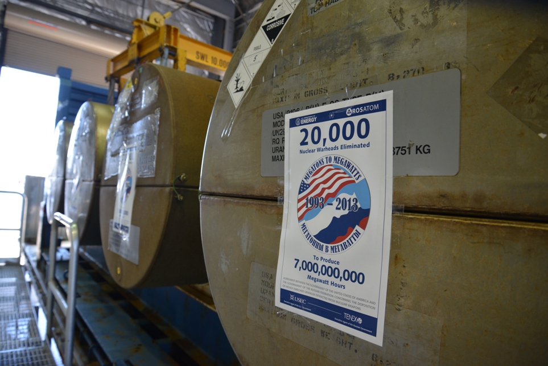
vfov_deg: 53.2
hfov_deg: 73.7
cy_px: 183
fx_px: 365
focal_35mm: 24
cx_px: 274
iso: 800
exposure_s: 1/80
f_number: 4.5
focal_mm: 24
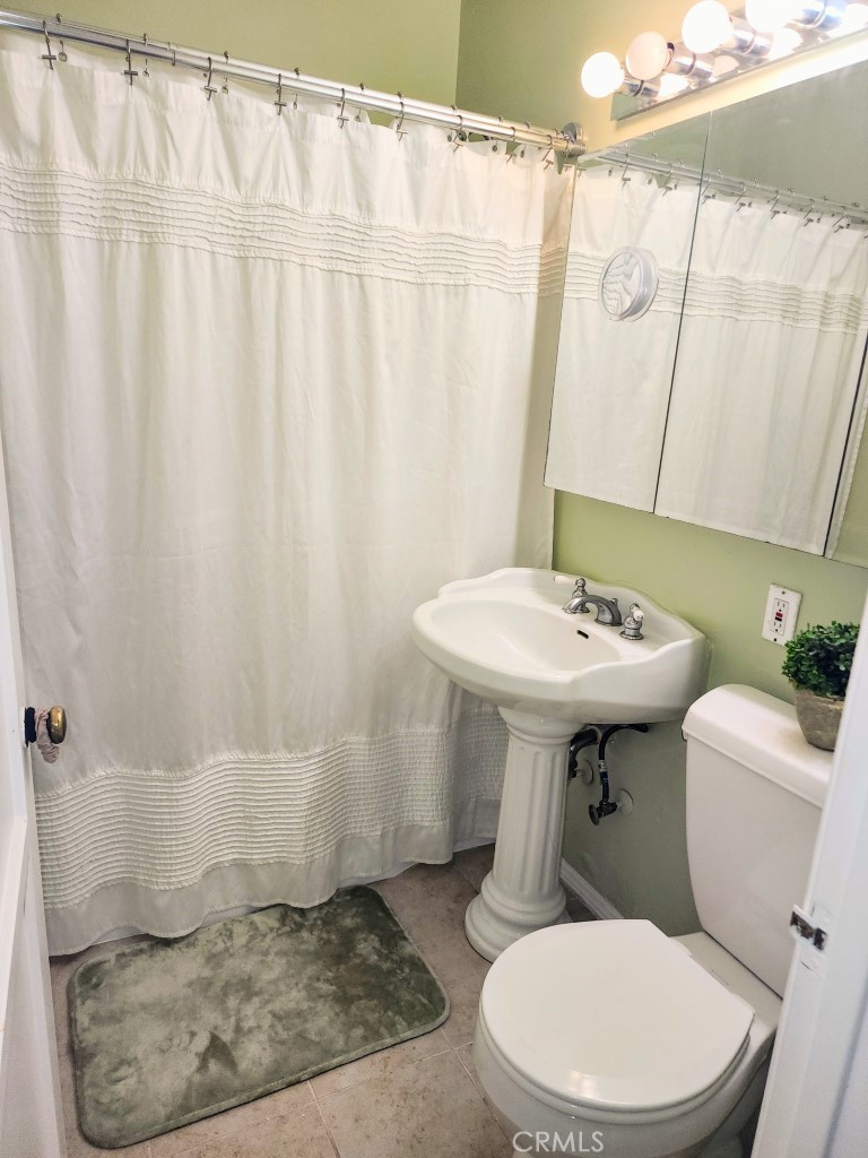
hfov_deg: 58.9
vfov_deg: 73.9
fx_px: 769
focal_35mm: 23
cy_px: 579
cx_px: 434
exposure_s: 1/60
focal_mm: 6.4
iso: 64
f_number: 1.8
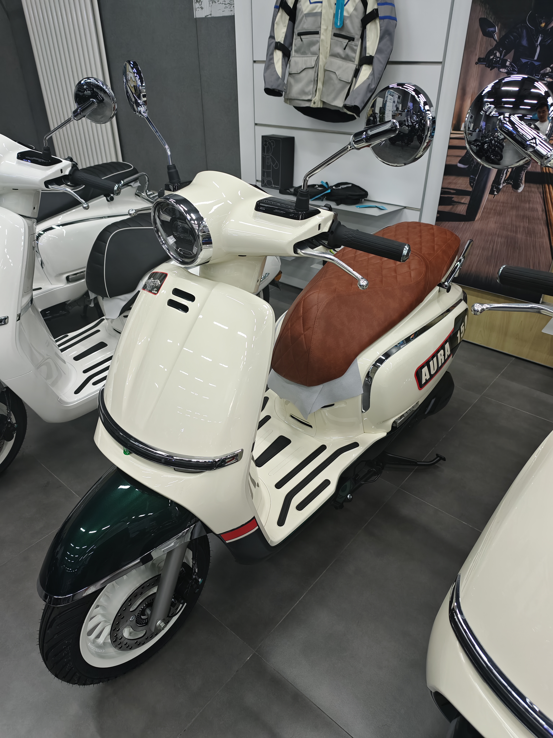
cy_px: 369
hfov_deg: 58.9
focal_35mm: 23
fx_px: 490
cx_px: 276
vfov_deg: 73.9
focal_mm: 6.45
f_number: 1.68
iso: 250
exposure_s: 1/100
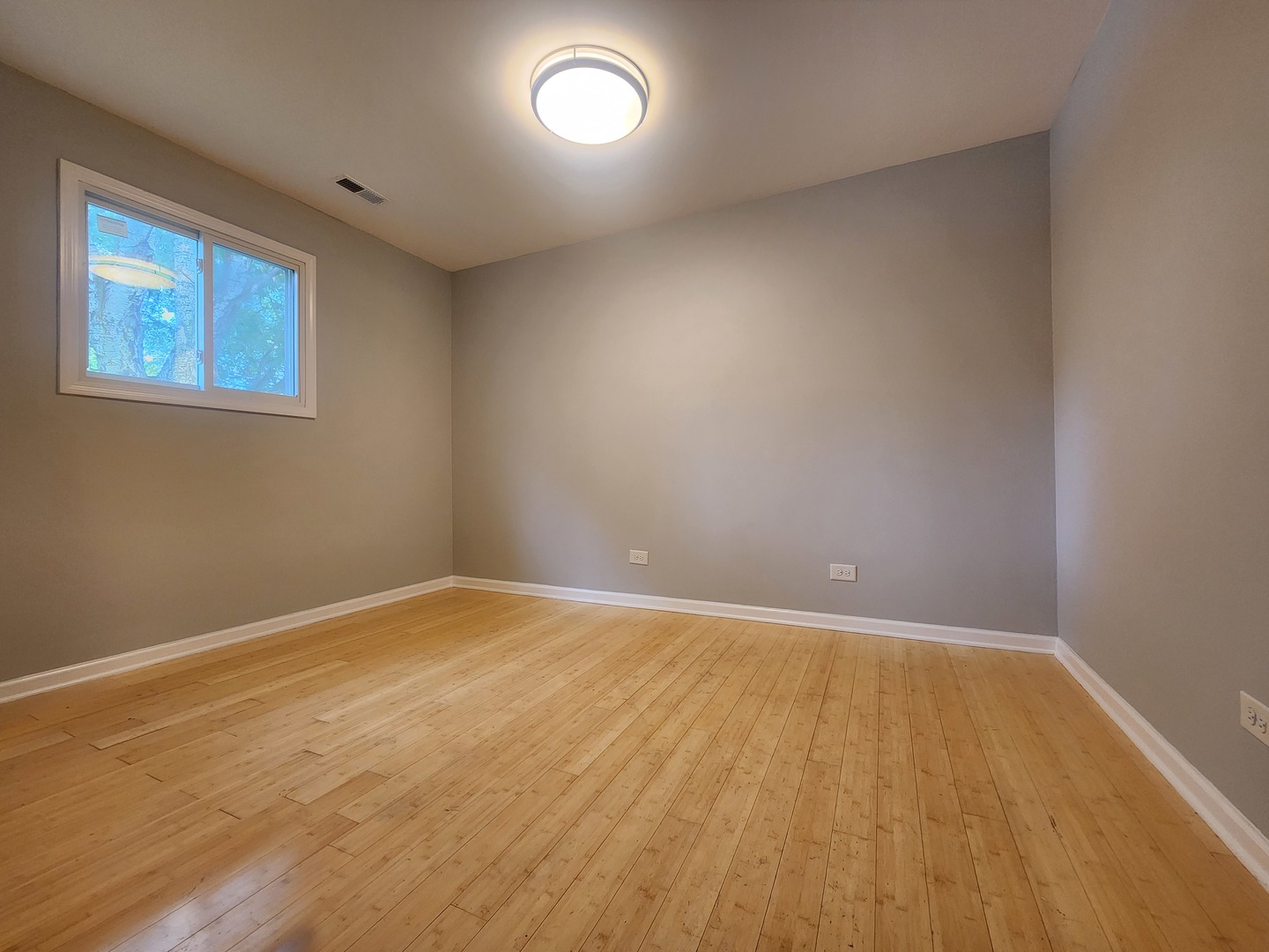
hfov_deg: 106.2
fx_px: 477
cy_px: 476
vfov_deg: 89.9
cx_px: 634
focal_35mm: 13
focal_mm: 2.2
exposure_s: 1/60
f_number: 2.2
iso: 250
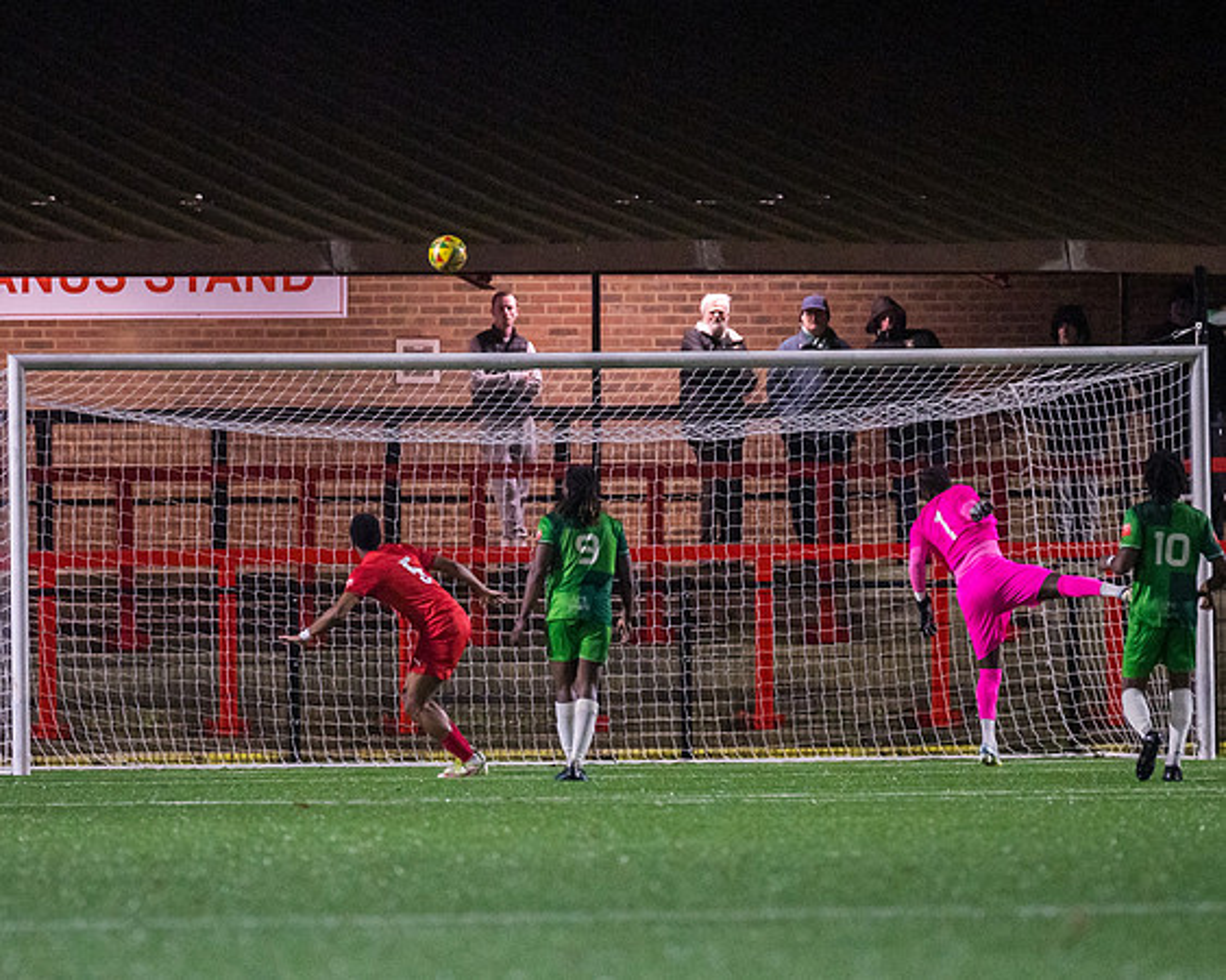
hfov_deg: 3.7
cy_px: 488
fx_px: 18734
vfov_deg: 3.0
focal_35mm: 516
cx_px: 514
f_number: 2.8
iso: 8000
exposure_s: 1/800
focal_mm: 300
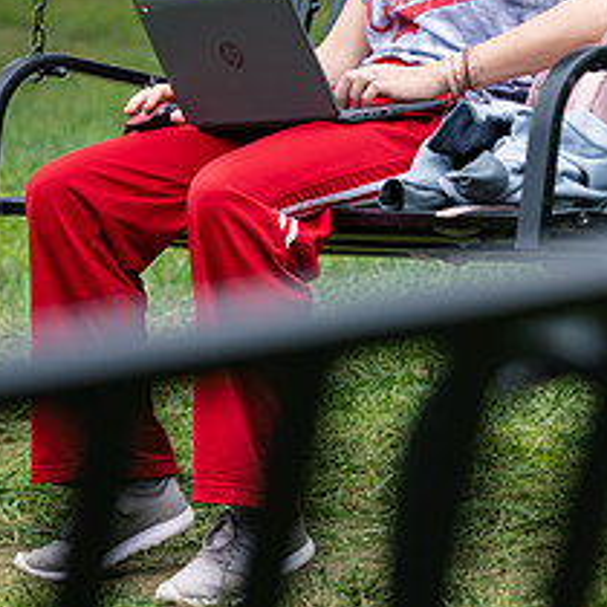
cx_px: 436
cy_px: 146
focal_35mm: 216
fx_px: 4285
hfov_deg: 8.1
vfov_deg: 8.1
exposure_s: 1/500
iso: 160
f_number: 3.2
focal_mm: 92
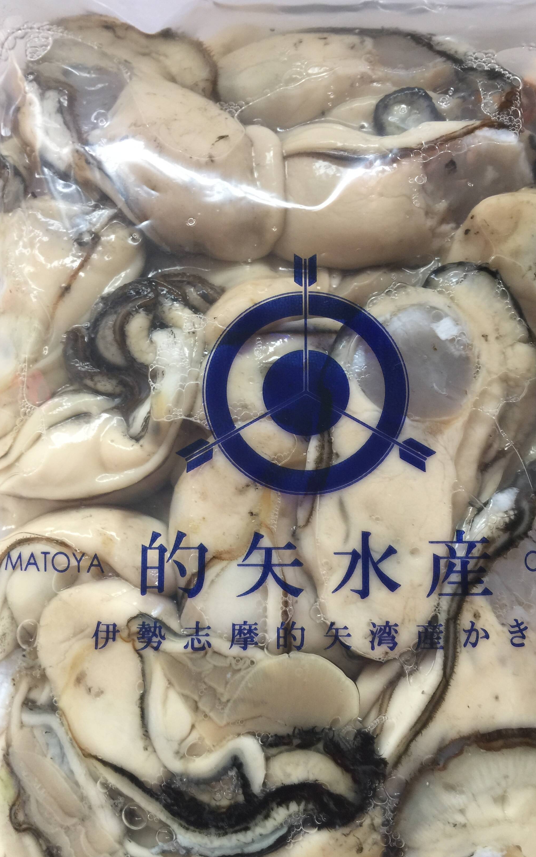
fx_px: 725
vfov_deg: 61.2
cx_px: 297
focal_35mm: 31
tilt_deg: -83.4
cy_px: 428
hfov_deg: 40.5
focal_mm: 4.15
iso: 50
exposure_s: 1/15
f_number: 2.2
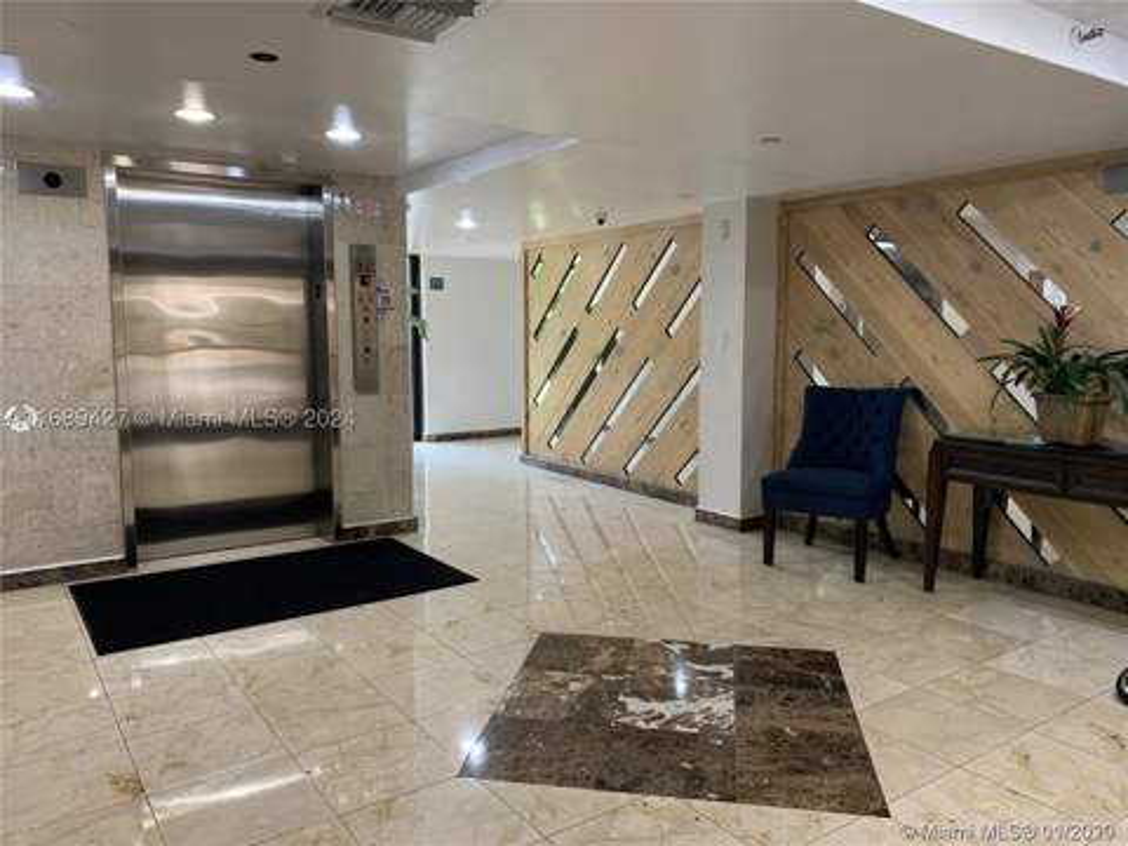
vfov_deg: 53.1
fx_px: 847
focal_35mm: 26
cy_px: 423
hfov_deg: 67.3
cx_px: 564
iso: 160
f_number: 1.8
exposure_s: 1/60
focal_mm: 4.25
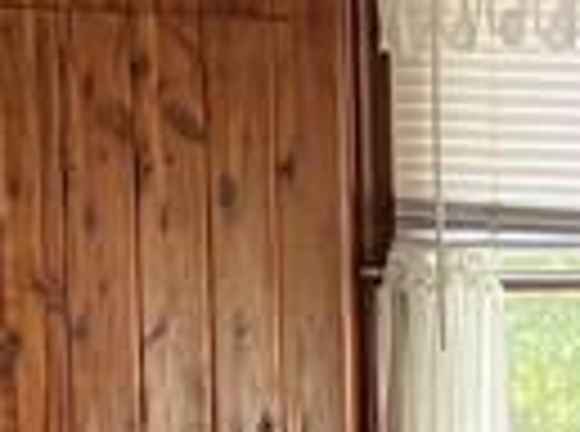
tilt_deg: -7.6
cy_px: 963
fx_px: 3726
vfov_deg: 6.4
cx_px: 791
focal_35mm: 223
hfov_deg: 8.7
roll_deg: -0.9
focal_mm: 3.99
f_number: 1.8
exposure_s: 1/60
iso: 125
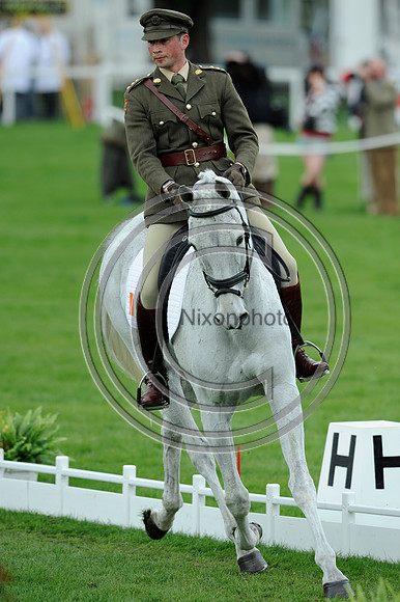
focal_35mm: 400
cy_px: 301
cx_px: 200
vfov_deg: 5.2
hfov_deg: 3.4
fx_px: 6674
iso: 400
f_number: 5
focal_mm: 400
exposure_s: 1/1000
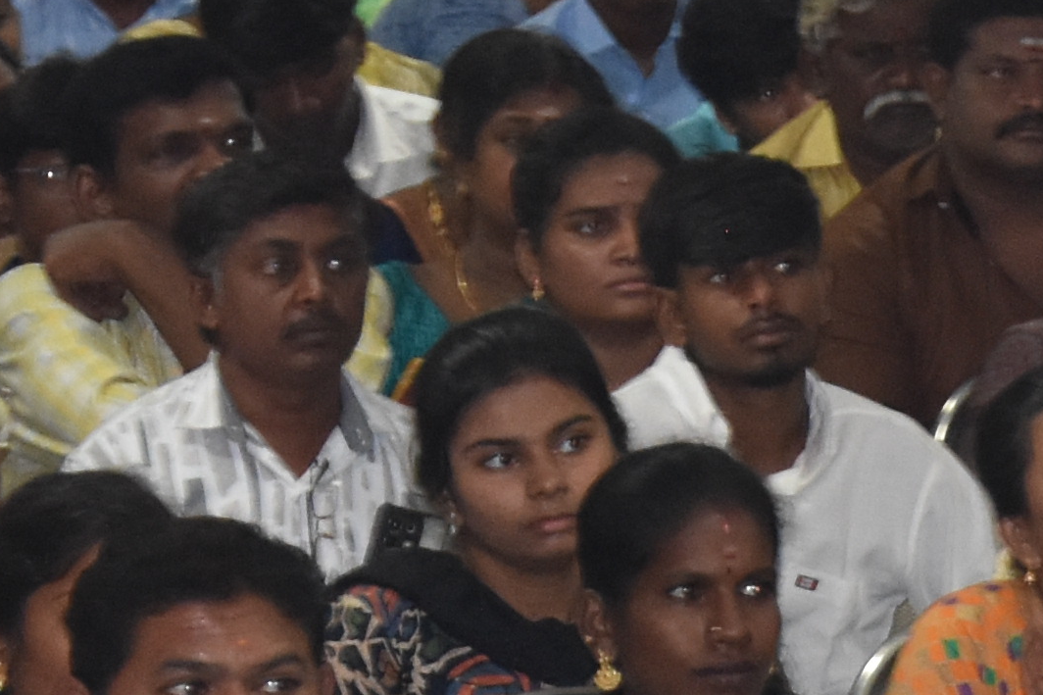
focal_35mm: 440
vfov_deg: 3.1
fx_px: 12745
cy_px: 138
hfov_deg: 4.6
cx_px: 2034
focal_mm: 52
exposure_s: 1/60
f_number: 5
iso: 1400
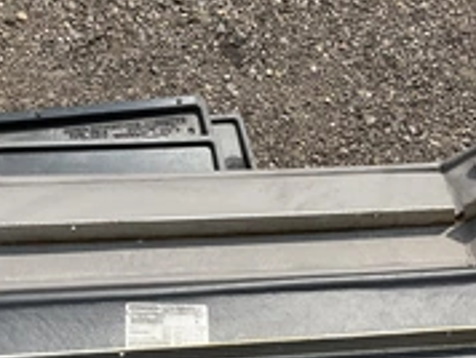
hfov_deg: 29.7
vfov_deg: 22.2
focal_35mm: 65
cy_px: 315
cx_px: 198
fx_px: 895
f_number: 1.8
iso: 25
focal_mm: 3
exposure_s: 1/1786
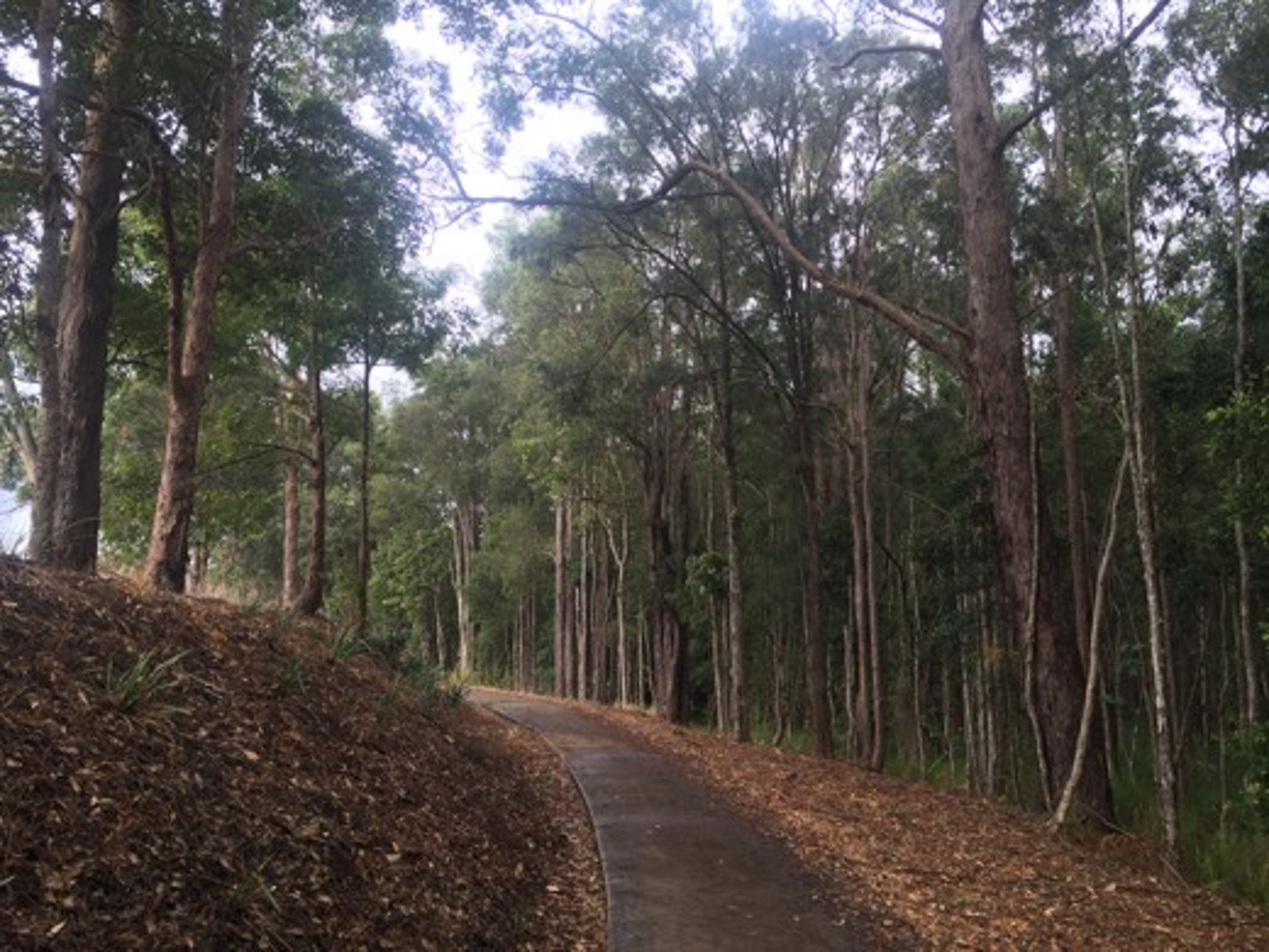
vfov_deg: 48.2
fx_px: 1063
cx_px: 634
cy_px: 476
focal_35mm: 29
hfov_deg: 61.7
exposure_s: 1/60
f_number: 2.2
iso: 32
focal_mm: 4.15
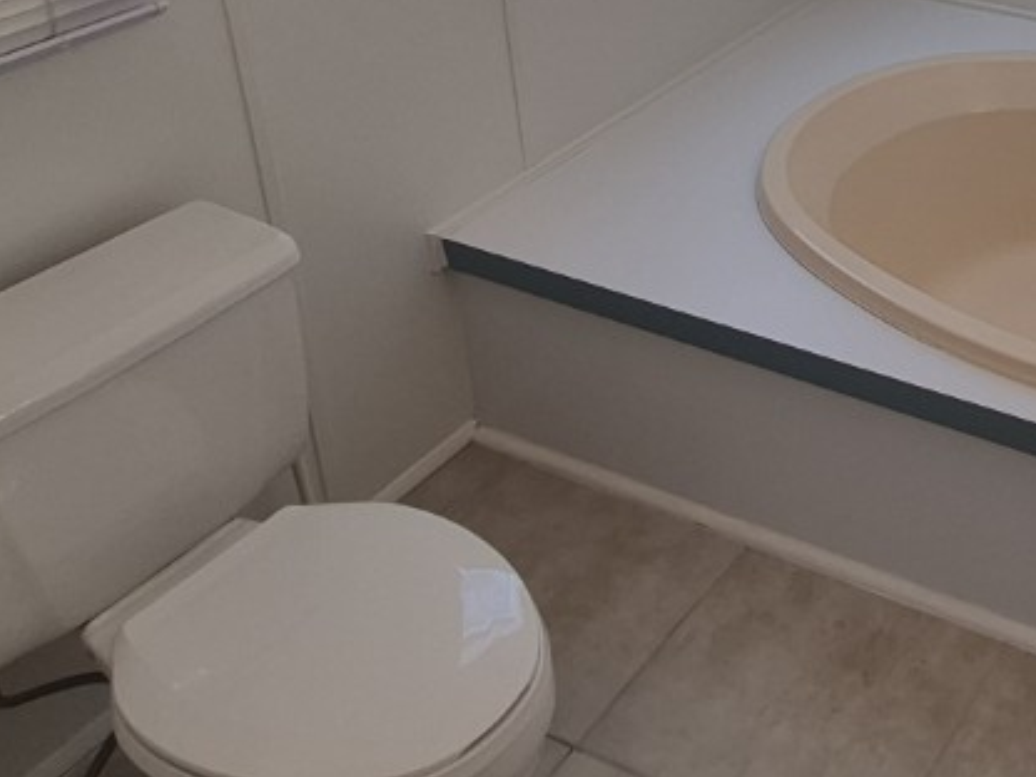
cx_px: 1131
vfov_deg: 28.7
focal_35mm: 45
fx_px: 1347
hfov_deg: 36.0
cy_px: -107
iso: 50
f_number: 2.2
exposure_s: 1/60
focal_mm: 1.74
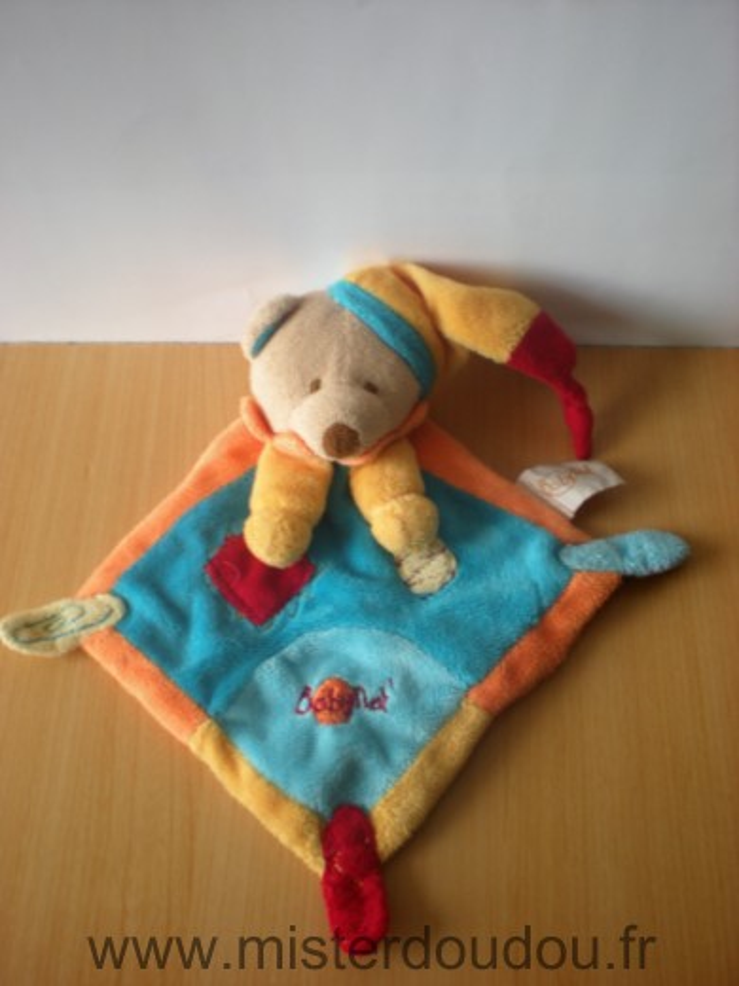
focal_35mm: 38
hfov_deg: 37.7
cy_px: 493
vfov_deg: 49.0
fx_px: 1082
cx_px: 370
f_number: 3.1
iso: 64
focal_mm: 6.3
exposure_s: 1/5.3
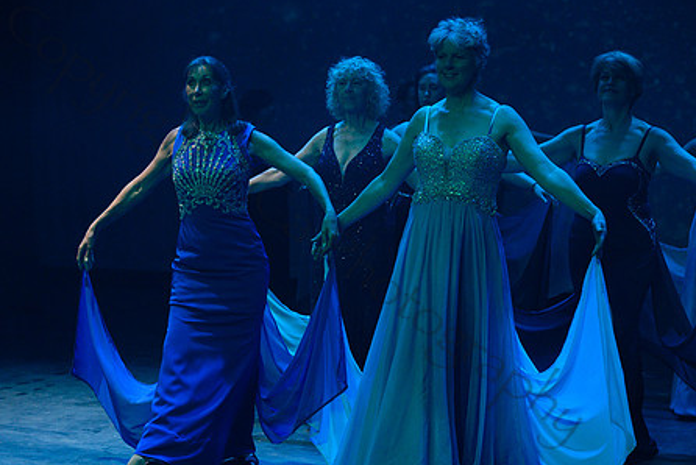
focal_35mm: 91
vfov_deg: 15.0
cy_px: 233
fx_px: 1760
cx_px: 315
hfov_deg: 22.4
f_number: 3.5
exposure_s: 1/160
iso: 1250
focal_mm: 70
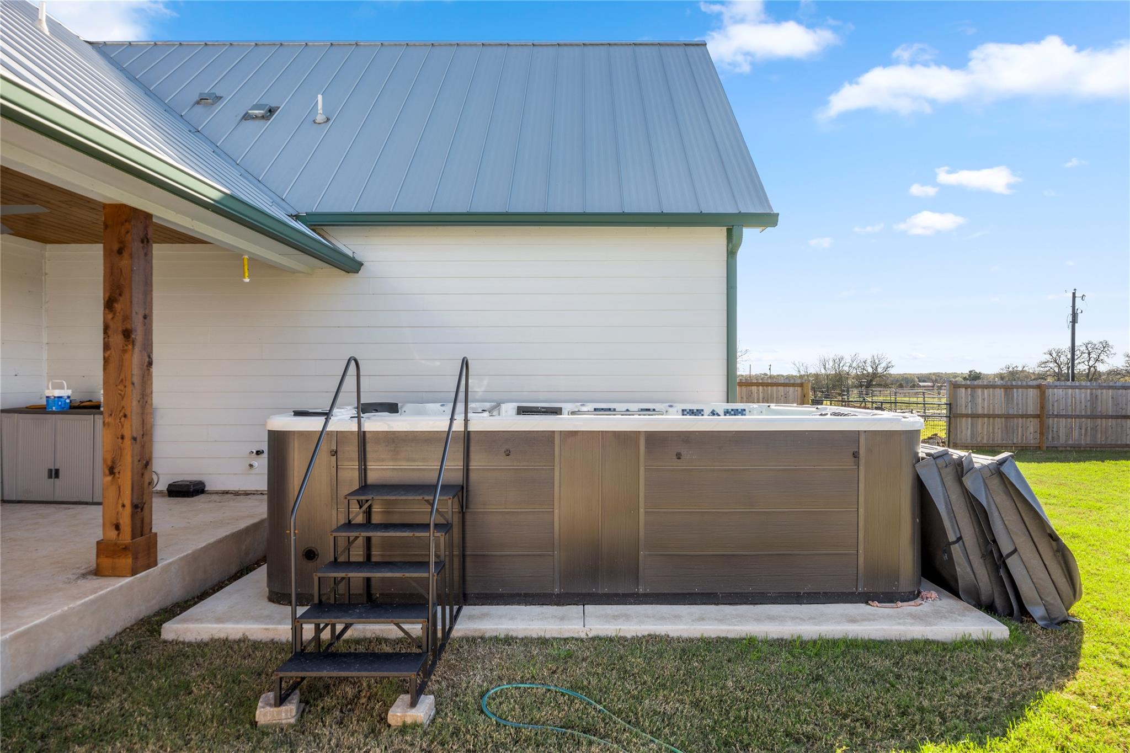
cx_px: 565
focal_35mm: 20
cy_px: 376
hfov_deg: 84.0
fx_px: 628
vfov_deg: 61.9
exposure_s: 1/60
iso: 250
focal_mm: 20
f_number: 8
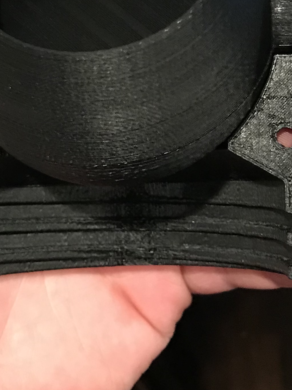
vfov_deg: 22.9
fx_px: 934
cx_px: 167
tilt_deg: -57.0
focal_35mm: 83
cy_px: 31
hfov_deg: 17.8
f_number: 1.8
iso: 80
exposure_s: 1/5
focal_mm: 3.99
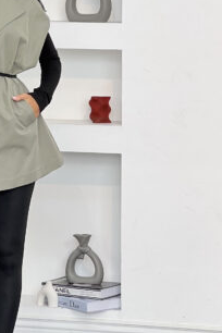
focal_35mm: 157
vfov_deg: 13.1
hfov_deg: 8.7
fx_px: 1452
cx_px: -21
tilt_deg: -4.3
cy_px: 131
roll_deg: +0.3
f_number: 2.8
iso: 50
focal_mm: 9
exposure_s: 1/99
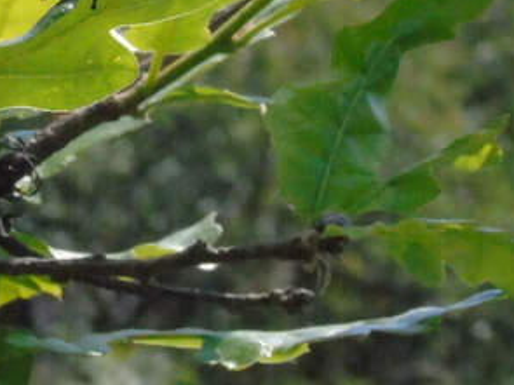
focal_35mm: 359
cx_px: 222
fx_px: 5328
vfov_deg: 4.1
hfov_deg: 5.5
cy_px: 176
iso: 800
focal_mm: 22
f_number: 8.1
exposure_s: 1/2000
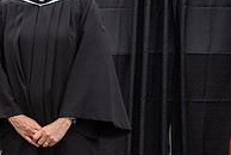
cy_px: 97
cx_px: -179
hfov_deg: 9.7
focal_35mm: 201
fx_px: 1292
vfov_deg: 6.9
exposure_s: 1/640
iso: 500
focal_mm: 56
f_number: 5.6
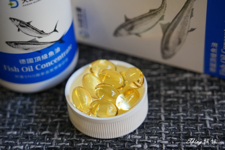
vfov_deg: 13.0
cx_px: 112
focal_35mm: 105
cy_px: 75
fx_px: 656
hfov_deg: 19.5
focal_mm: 105
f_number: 5
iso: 2500
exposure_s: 1/40
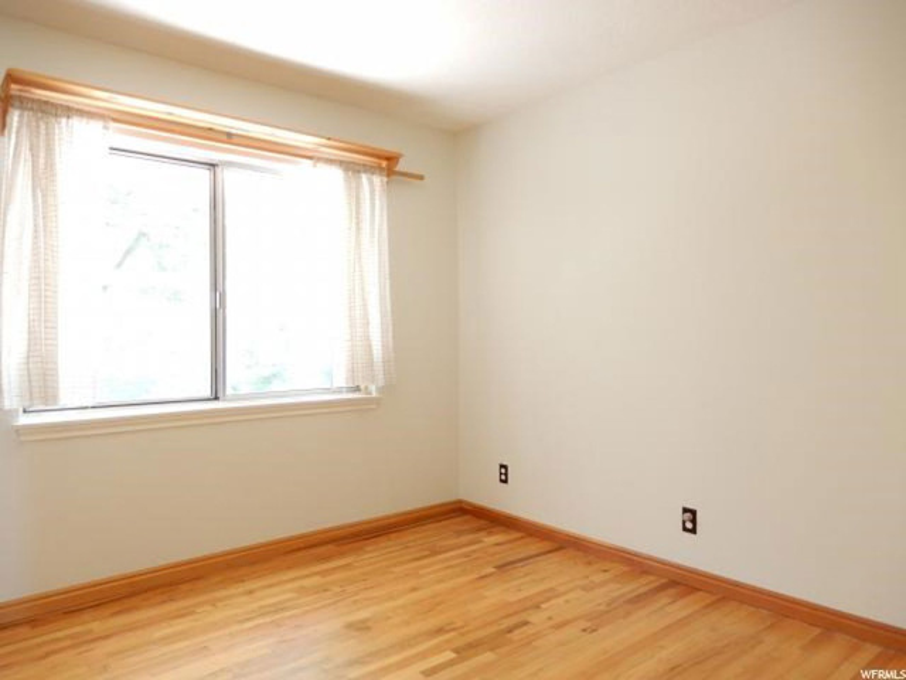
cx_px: 453
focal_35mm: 24
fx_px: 628
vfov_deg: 56.8
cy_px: 340
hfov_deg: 71.6
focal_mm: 4.3
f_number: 3.4
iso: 250
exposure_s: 1/30
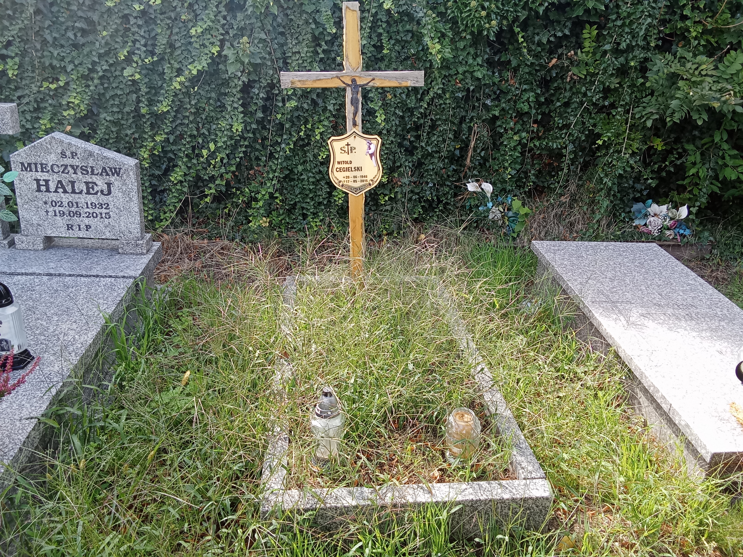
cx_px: 372
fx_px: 580
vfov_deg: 51.4
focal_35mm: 27
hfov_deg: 65.3
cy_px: 278
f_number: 2
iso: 100
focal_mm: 2.79
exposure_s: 1/194
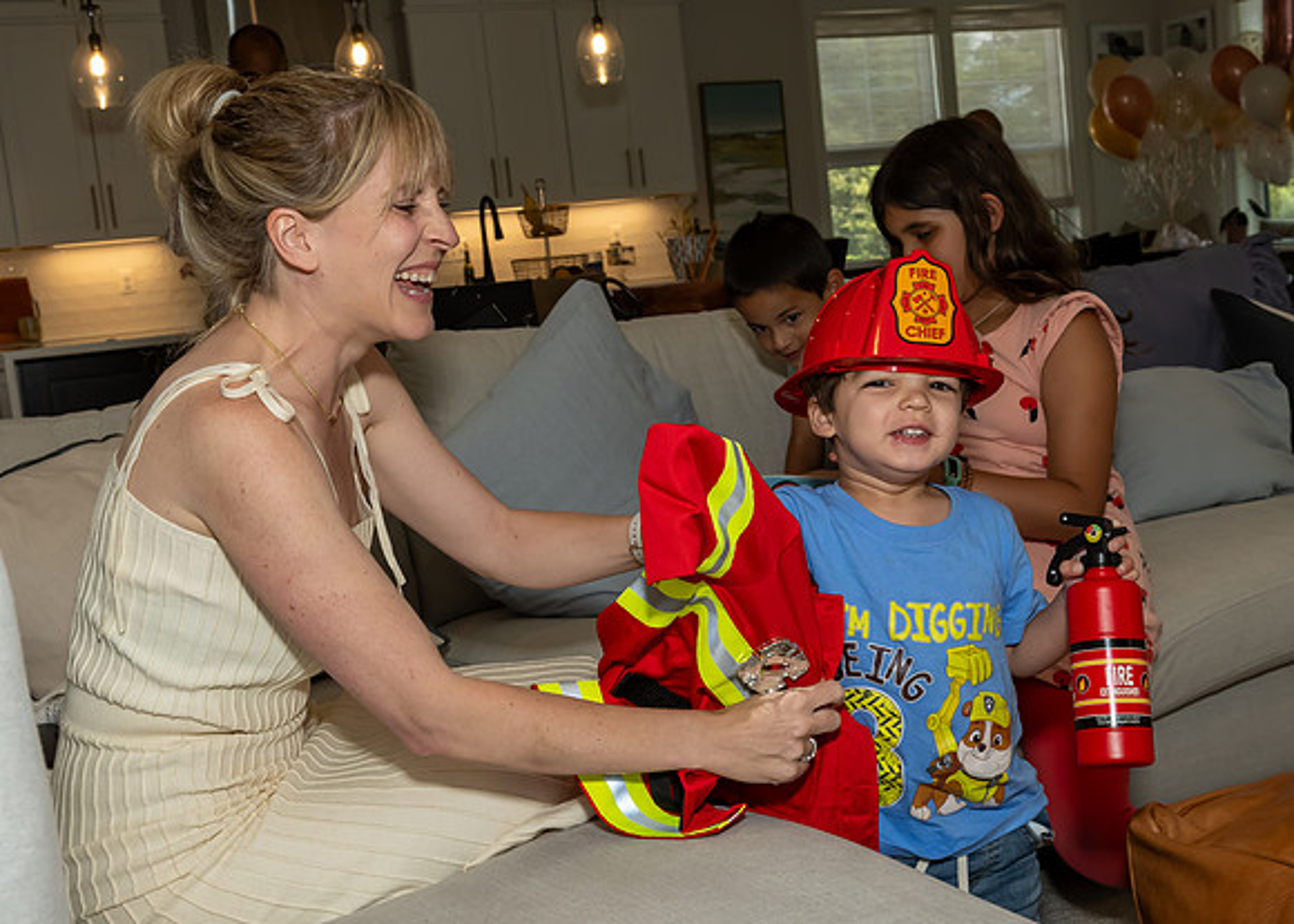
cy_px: 494
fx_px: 1641
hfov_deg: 42.9
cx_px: 758
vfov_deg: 31.4
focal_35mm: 45
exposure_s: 1/250
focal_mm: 26
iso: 800
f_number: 7.1
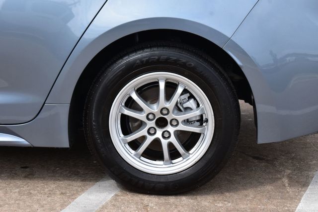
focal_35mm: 82
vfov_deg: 16.5
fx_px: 728
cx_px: 159
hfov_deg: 24.6
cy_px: 106
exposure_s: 1/400
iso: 400
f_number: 11
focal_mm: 55
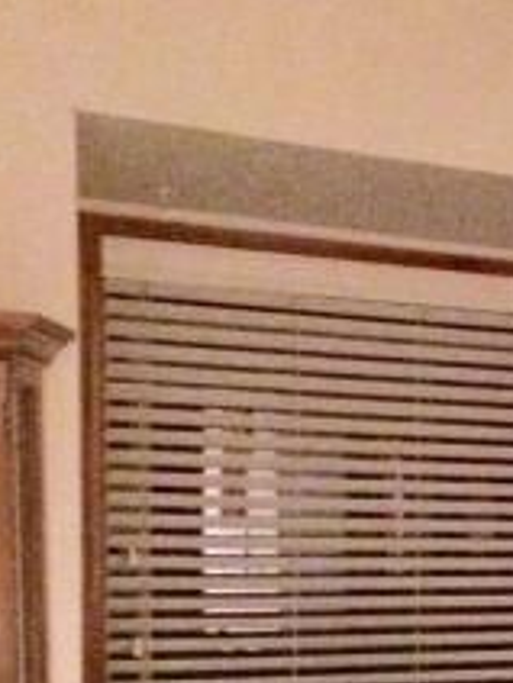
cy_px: 660
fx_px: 2075
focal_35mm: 105
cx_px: 842
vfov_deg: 18.3
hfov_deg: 13.1
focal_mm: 4.15
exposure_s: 1/15
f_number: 2.2
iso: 1000
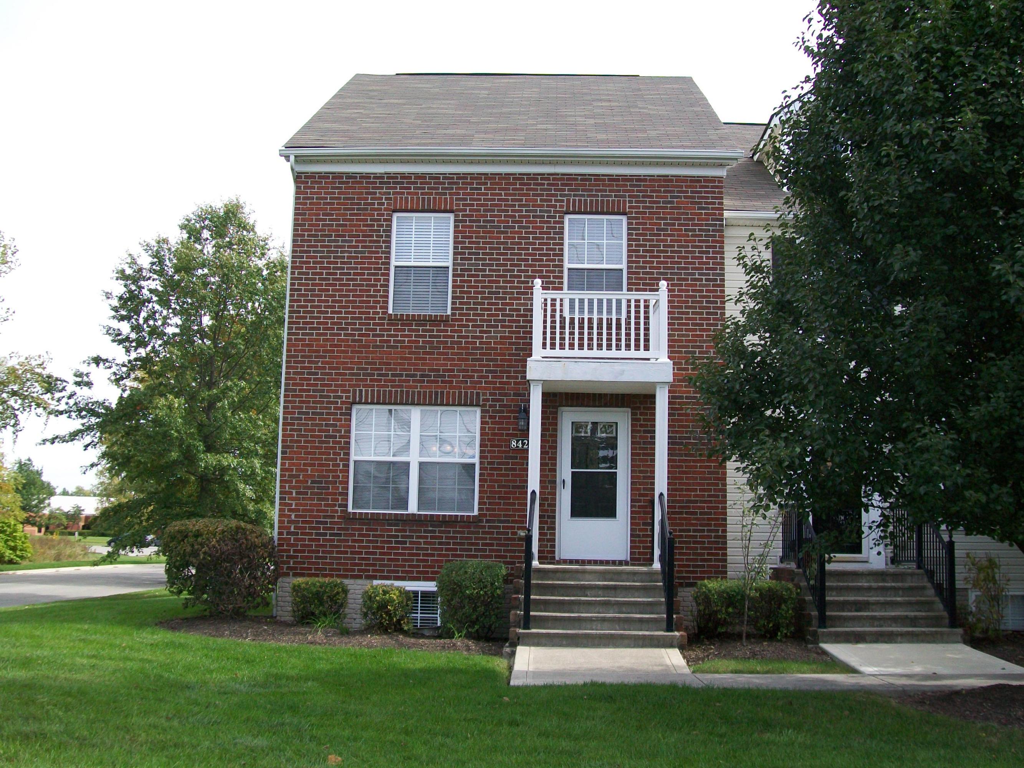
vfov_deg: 39.7
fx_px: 1065
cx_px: 512
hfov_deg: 51.4
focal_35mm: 36
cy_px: 384
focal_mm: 6
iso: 64
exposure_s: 1/500
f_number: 2.7
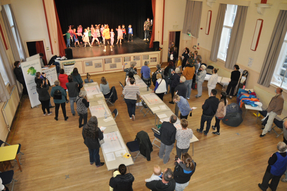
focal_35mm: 26
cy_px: 96
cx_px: 144
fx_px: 203
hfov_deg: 70.5
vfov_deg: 50.3
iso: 800
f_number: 2.8
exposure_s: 1/60
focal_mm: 17
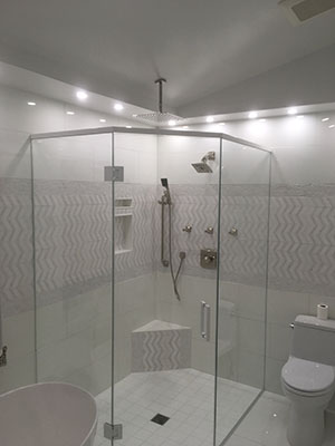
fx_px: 374
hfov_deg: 48.2
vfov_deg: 61.7
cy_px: 223
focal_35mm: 29
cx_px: 168
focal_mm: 4.15
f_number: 2.2
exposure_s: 1/60
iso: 25
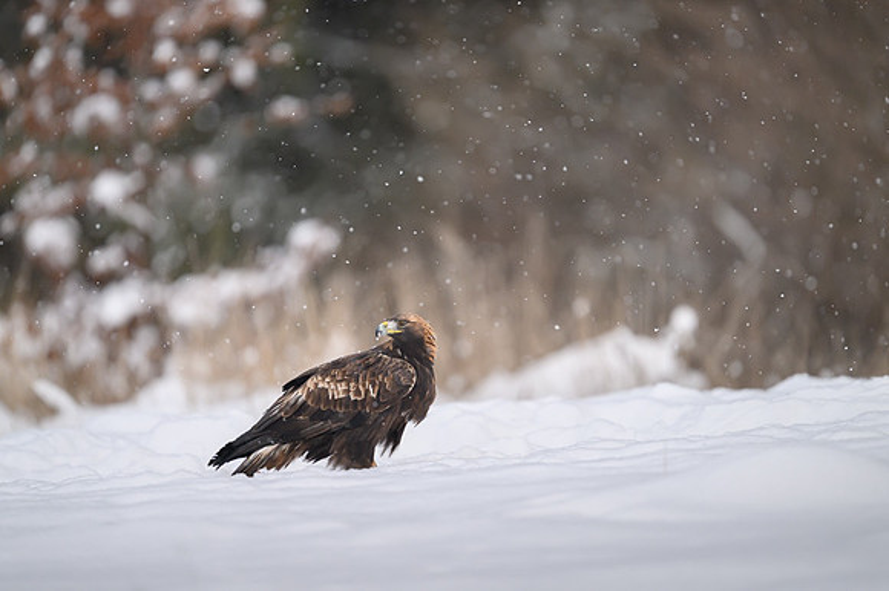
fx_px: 13820
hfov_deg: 3.7
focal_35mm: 560
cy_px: 296
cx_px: 444
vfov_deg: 2.5
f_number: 4
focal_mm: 560
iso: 800
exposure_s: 1/640
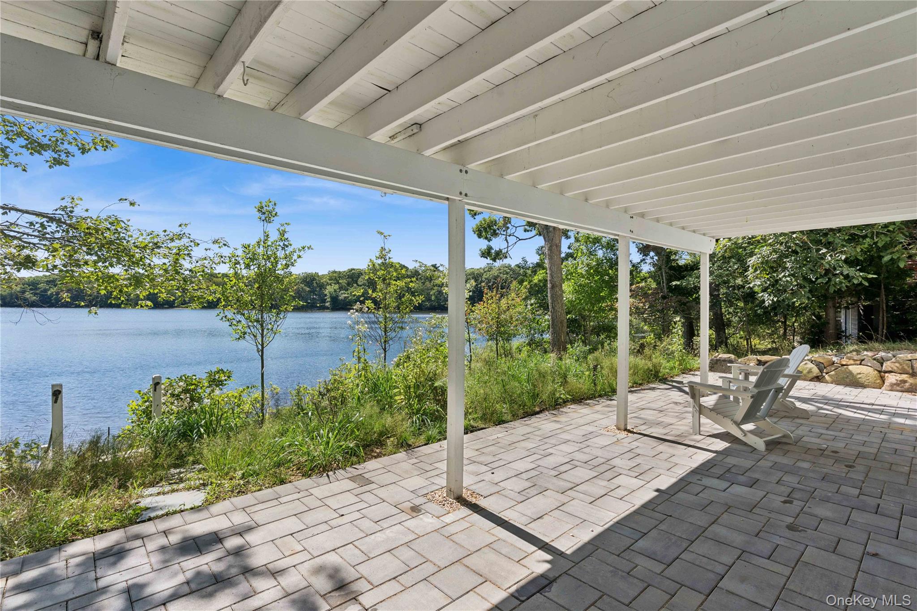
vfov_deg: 70.4
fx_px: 433
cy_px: 306
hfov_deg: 93.3
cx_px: 458
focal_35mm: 17
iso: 100
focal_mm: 17
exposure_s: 1/160
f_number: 10
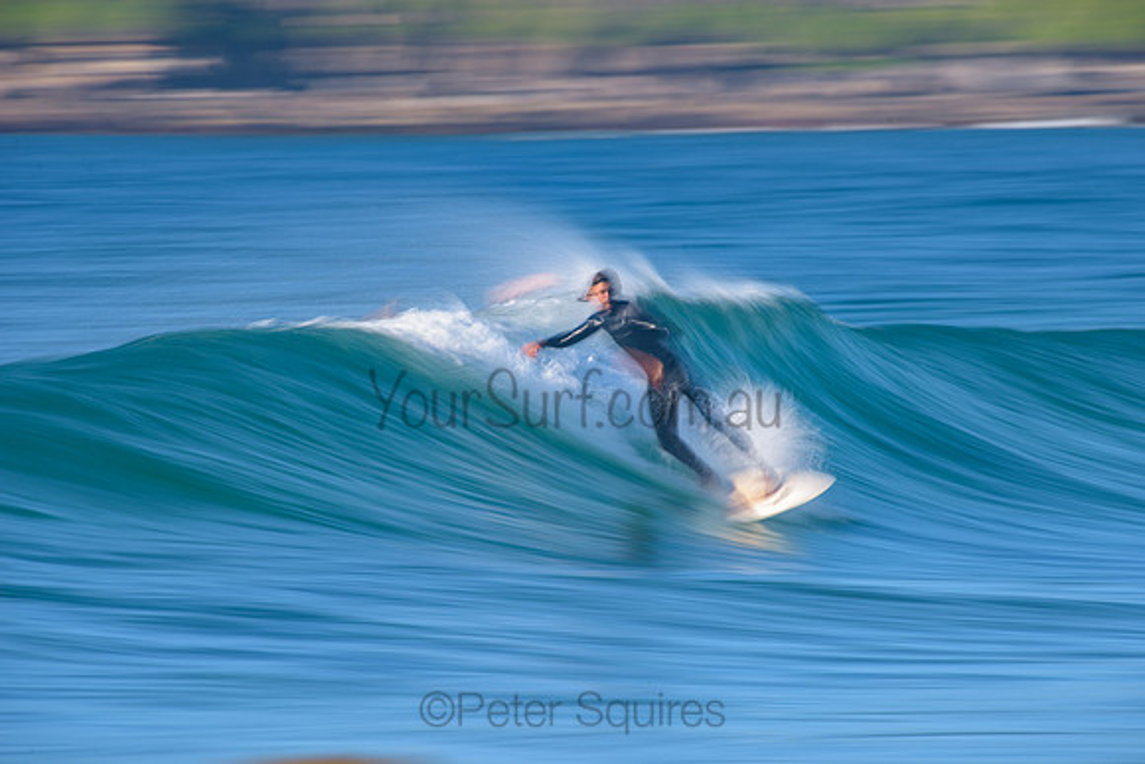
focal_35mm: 500
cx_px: 572
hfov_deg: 4.1
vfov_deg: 2.8
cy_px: 382
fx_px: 15906
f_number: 14
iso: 31
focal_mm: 500
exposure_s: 1/6
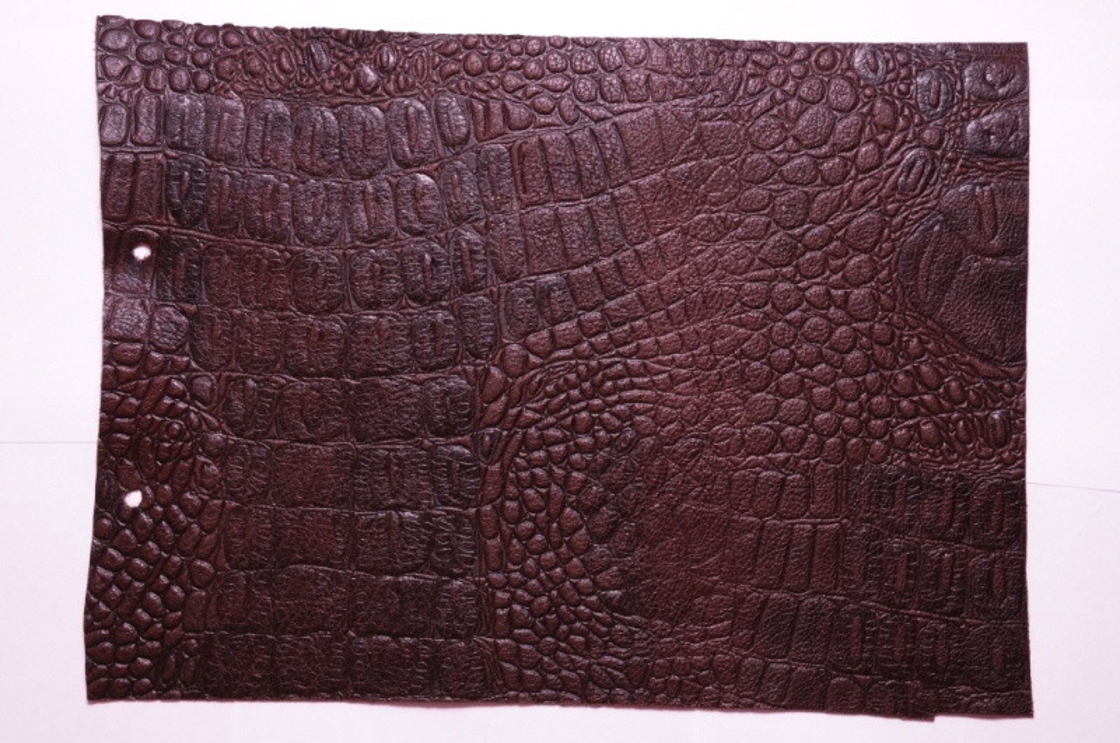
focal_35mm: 57
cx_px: 560
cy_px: 372
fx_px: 1771
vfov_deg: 23.7
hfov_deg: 35.1
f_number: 16
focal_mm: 38
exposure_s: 1/100
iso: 320
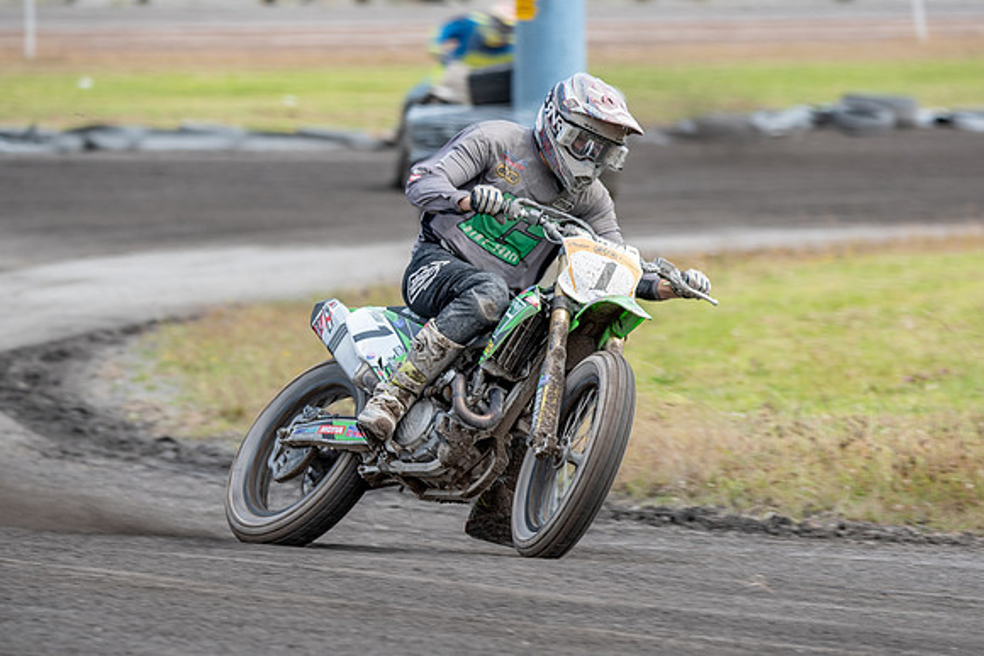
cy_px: 419
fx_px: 12127
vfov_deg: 3.1
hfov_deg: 4.6
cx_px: 522
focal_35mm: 444
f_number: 5.6
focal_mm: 300
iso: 200
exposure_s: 1/400
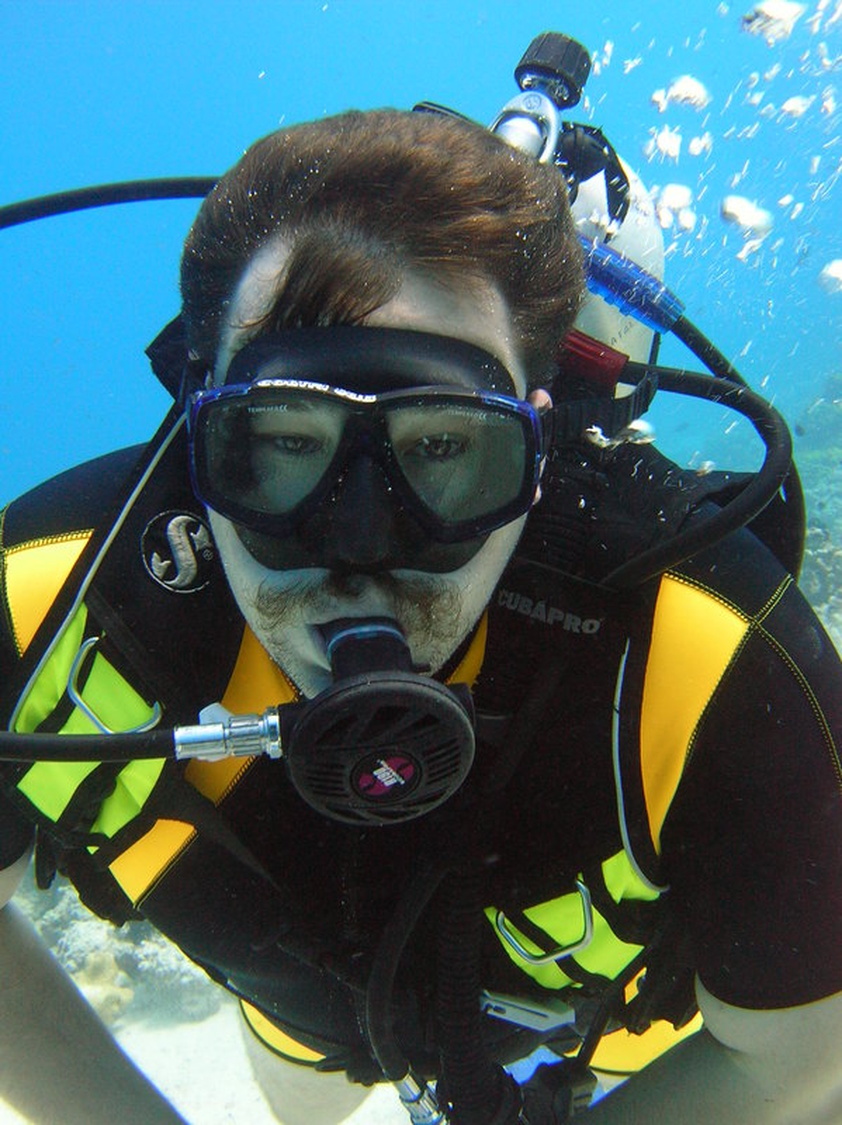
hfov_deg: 41.8
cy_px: 562
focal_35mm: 34
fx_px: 1104
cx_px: 421
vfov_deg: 54.0
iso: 50
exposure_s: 1/55.3
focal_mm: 5.7
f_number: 4.9
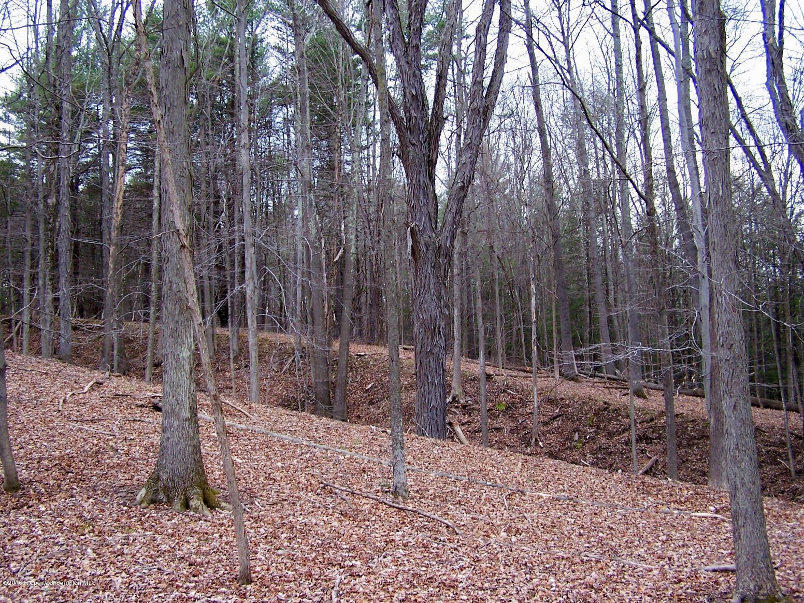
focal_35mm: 38
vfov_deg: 37.7
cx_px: 402
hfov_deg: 49.0
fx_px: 883
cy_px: 302
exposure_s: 1/60
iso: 80
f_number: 2.8
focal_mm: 6.3
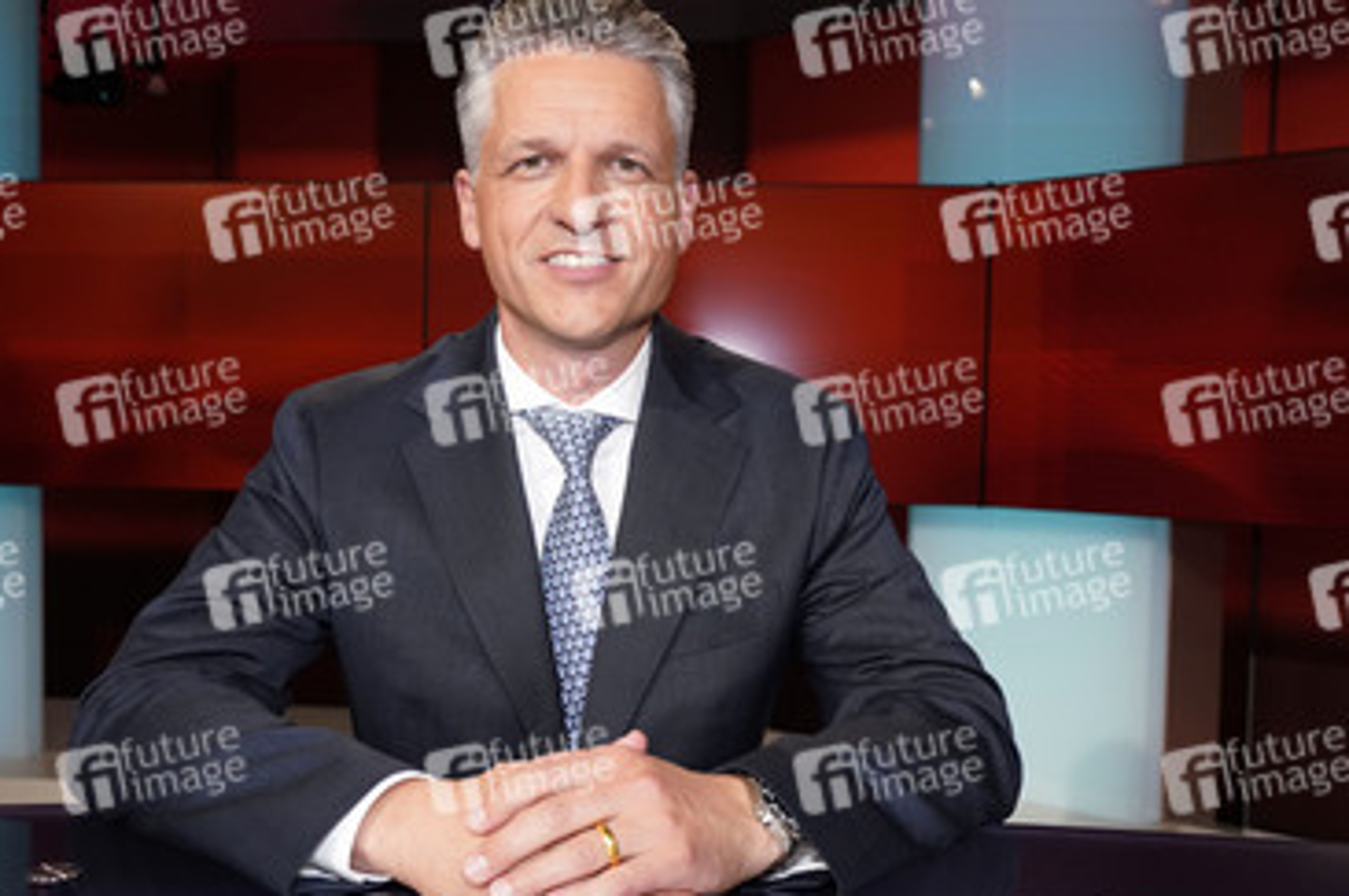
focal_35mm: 37
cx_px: 569
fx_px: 1385
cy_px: 494
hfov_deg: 51.7
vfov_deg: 35.8
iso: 2000
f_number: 5.6
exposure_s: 1/200
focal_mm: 30
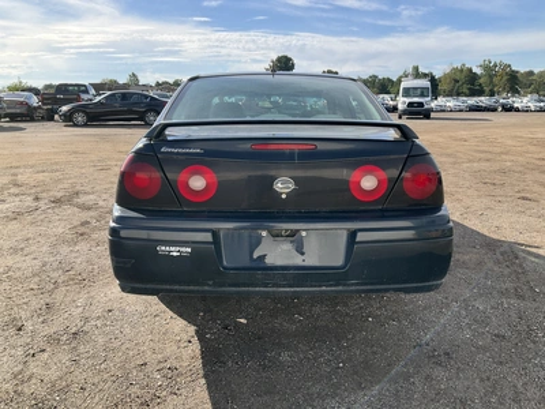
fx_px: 457
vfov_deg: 48.2
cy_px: 204
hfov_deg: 61.7
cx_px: 272
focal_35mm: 29
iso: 25
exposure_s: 1/978
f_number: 1.8
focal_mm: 3
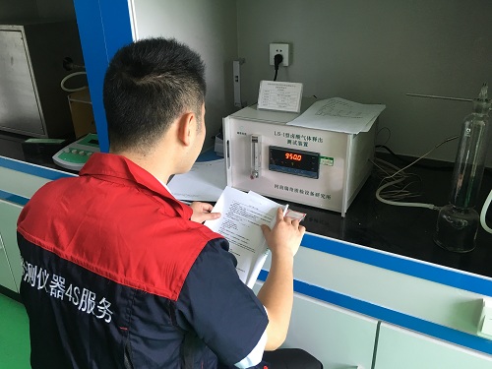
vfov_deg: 48.2
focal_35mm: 29
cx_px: 246
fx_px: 412
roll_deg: +1.5
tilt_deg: -23.3
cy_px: 184
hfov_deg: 61.7
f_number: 2.2
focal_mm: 4.15
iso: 40
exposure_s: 1/33
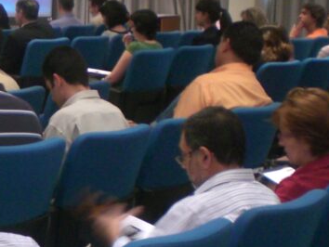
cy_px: 168
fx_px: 980
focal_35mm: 103
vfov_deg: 14.4
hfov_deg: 17.8
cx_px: -104
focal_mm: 6.3
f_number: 3.1
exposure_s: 1/10
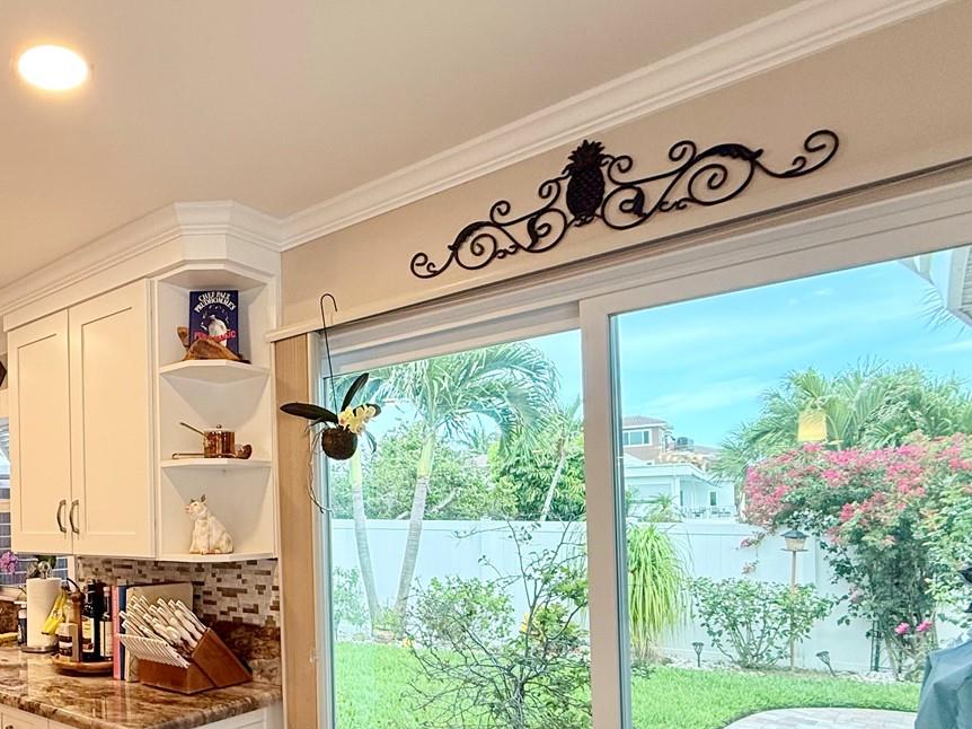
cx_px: 226
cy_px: 513
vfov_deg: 51.5
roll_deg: +0.7
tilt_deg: +1.3
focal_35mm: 26
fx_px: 730
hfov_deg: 62.8
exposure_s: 1/120
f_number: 2.2
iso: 100
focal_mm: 2.22
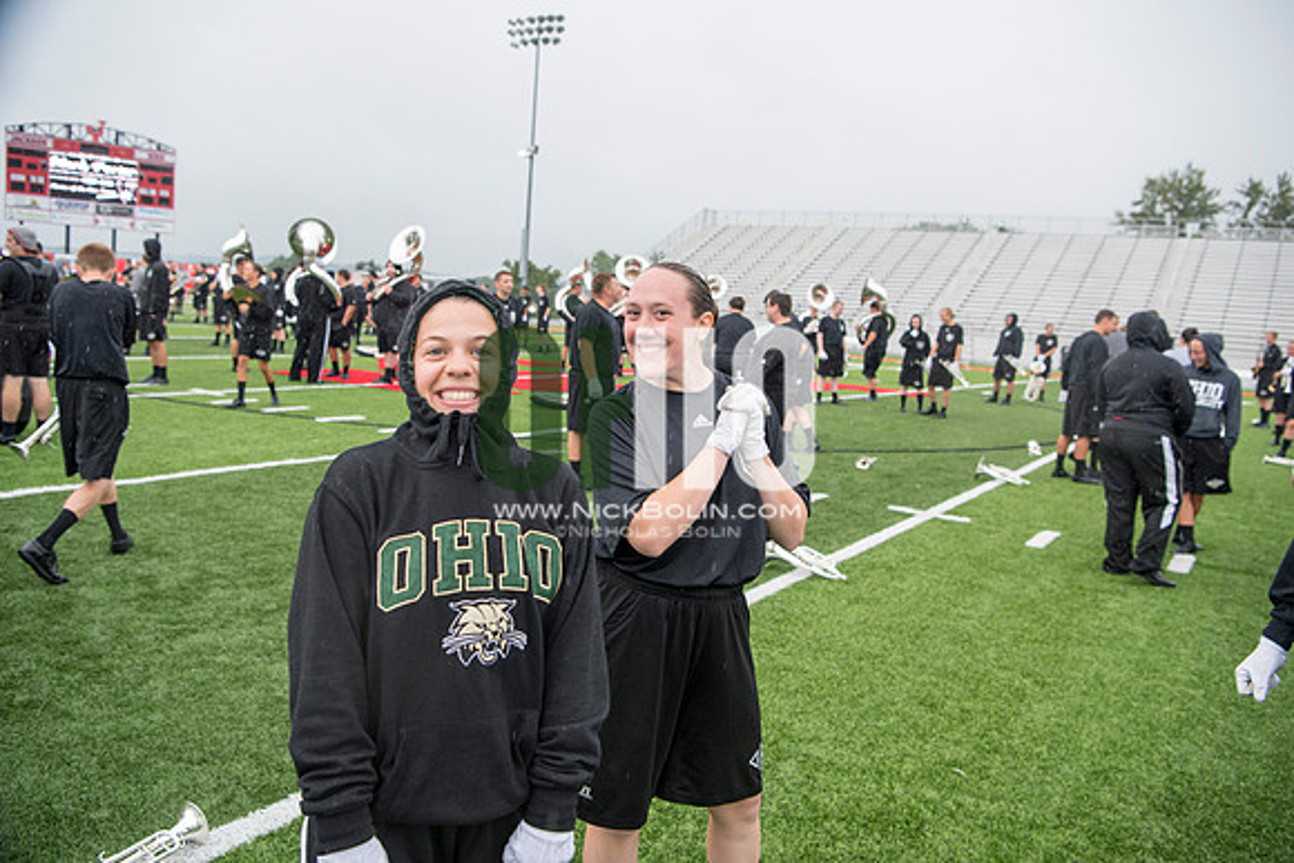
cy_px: 432
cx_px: 647
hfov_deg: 61.9
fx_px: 1079
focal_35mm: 30
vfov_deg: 43.6
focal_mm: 30
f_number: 4
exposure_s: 1/500
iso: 400
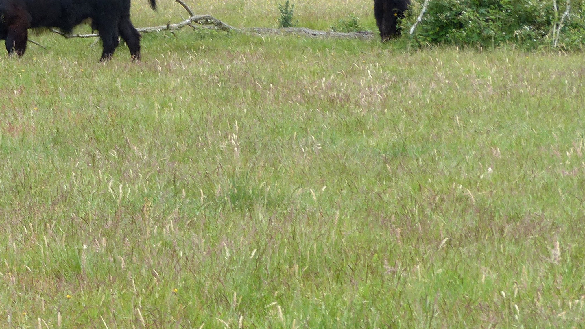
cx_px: 56
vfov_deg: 5.4
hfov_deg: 9.6
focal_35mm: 224
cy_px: 66
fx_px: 3475
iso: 100
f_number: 4
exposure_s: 1/125
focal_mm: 18.7
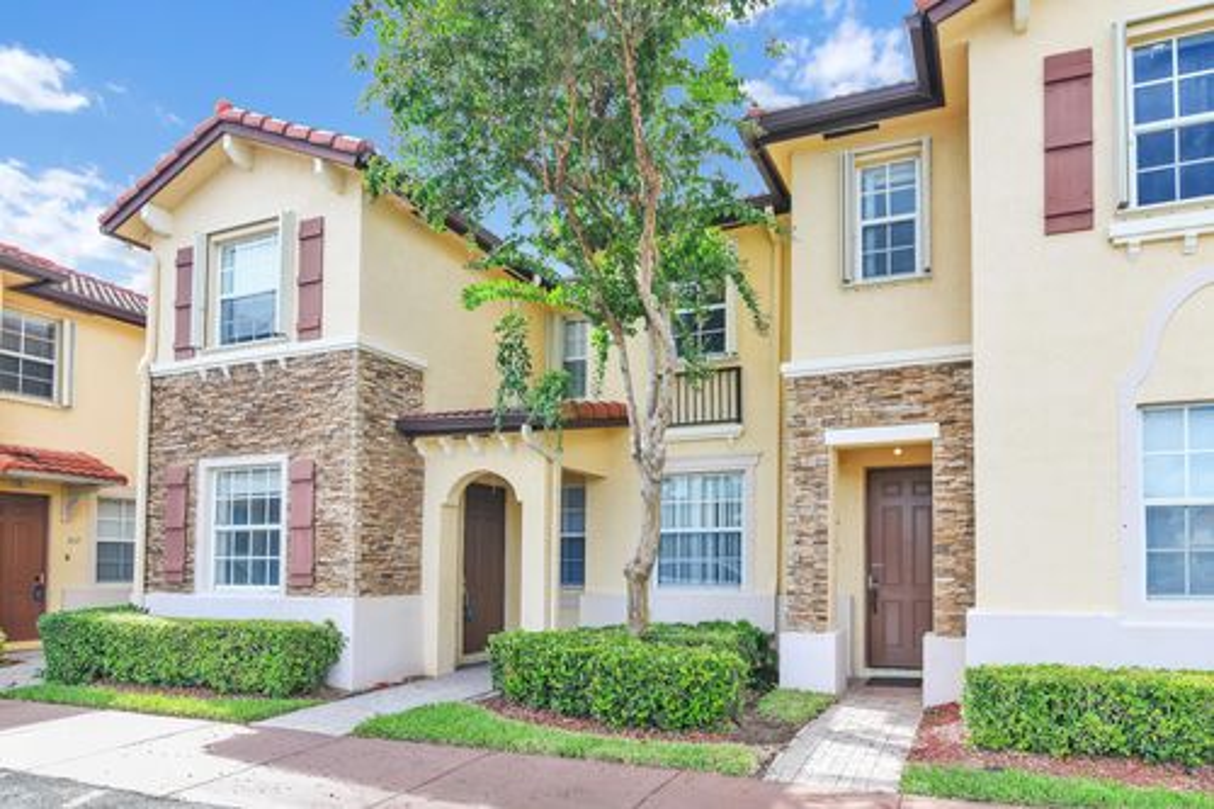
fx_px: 674
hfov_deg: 84.0
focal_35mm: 20
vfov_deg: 61.9
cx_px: 607
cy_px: 404
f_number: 8
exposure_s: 1/500
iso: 400
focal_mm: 20
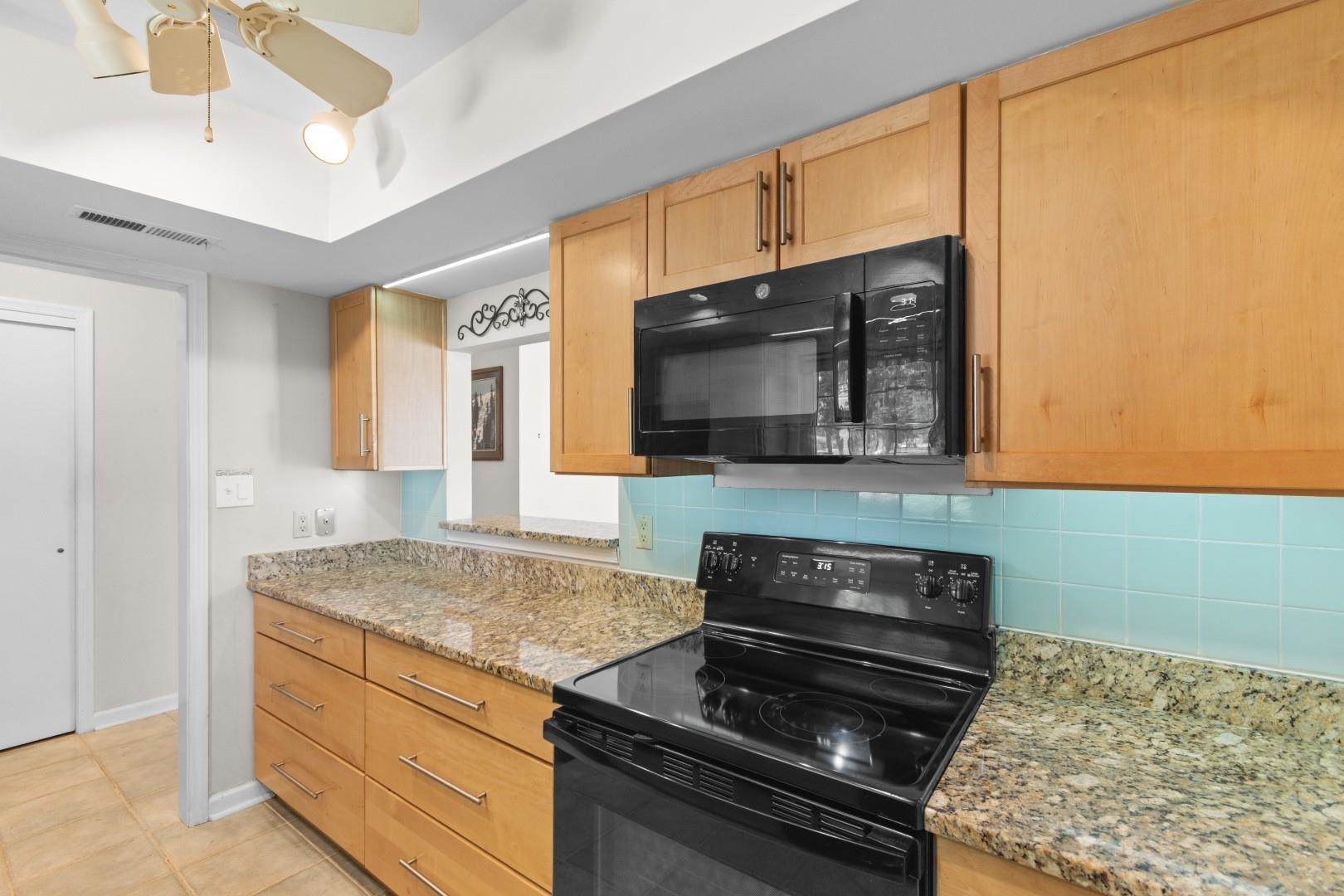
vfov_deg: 77.3
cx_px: 672
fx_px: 560
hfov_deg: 100.4
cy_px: 448
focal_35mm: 15
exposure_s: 1/1.25
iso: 100
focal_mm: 10
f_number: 4.5
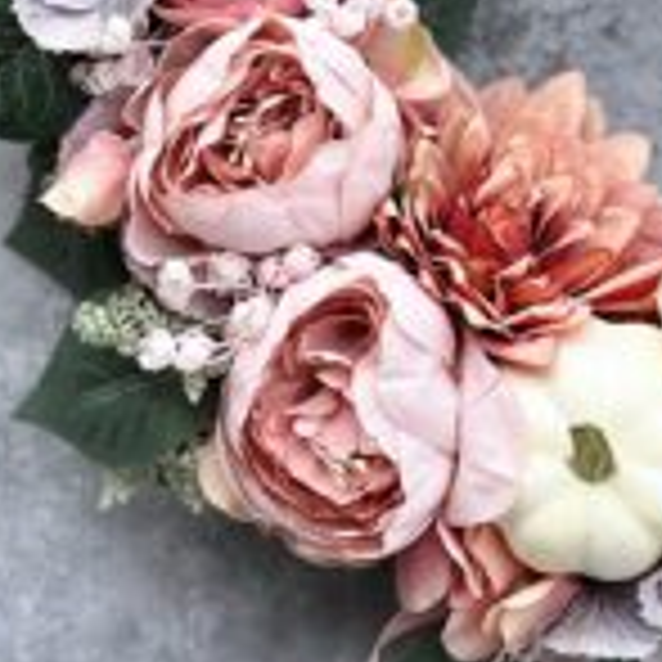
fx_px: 2705
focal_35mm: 125
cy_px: 144
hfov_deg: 13.9
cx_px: 522
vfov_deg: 13.9
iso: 80
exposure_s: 1/1376
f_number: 1.78
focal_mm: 6.86
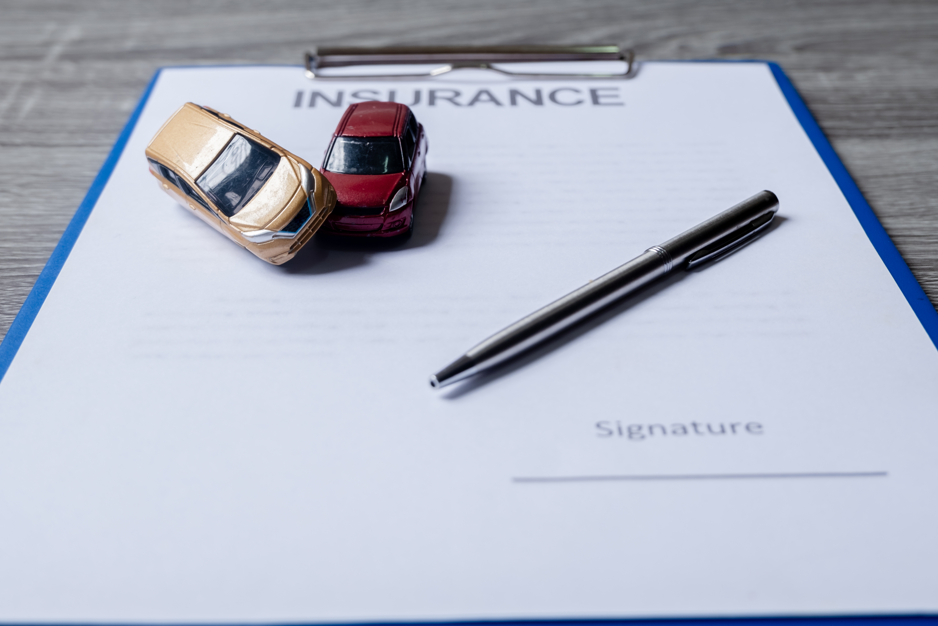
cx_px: 461
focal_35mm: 51
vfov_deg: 26.5
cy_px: 317
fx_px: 1329
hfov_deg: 38.9
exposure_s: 1/80
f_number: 4.9
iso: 250
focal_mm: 33.3
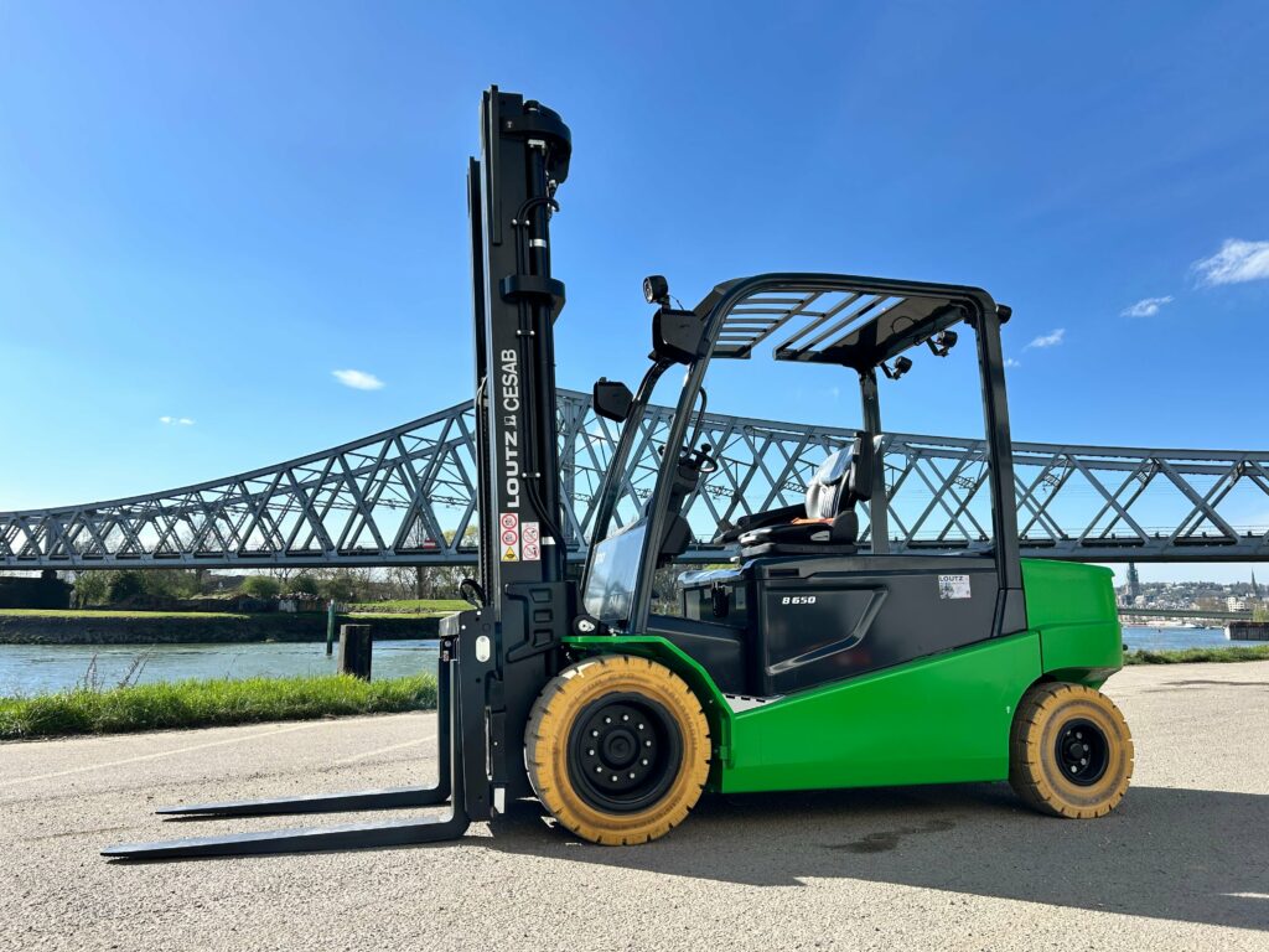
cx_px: 634
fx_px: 953
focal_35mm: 26
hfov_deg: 67.3
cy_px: 476
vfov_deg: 53.1
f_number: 1.5
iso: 50
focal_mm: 5.7
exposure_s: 1/2208
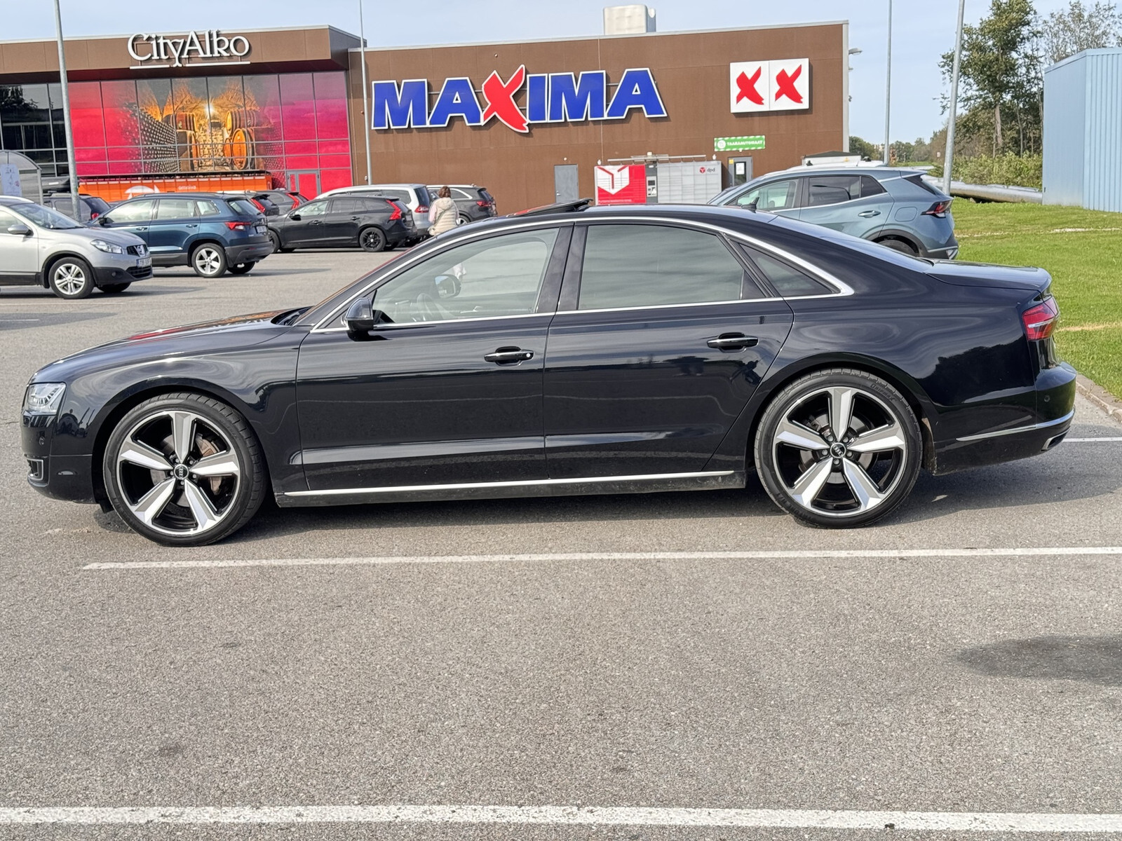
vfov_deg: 30.3
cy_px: 420
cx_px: 561
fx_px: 1556
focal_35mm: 48
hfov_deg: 39.7
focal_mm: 6.76
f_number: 1.78
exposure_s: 1/715
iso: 64
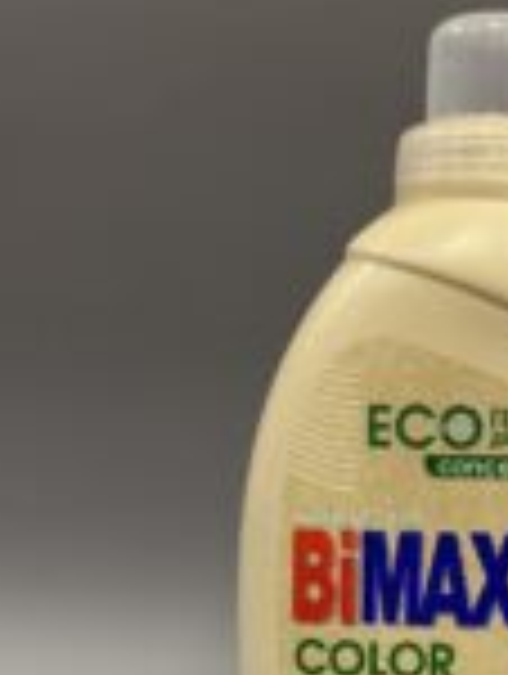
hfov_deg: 22.0
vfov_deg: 29.6
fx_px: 1249
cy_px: 531
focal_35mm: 64
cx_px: 530
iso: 125
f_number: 1.78
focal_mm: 6.76
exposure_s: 1/50
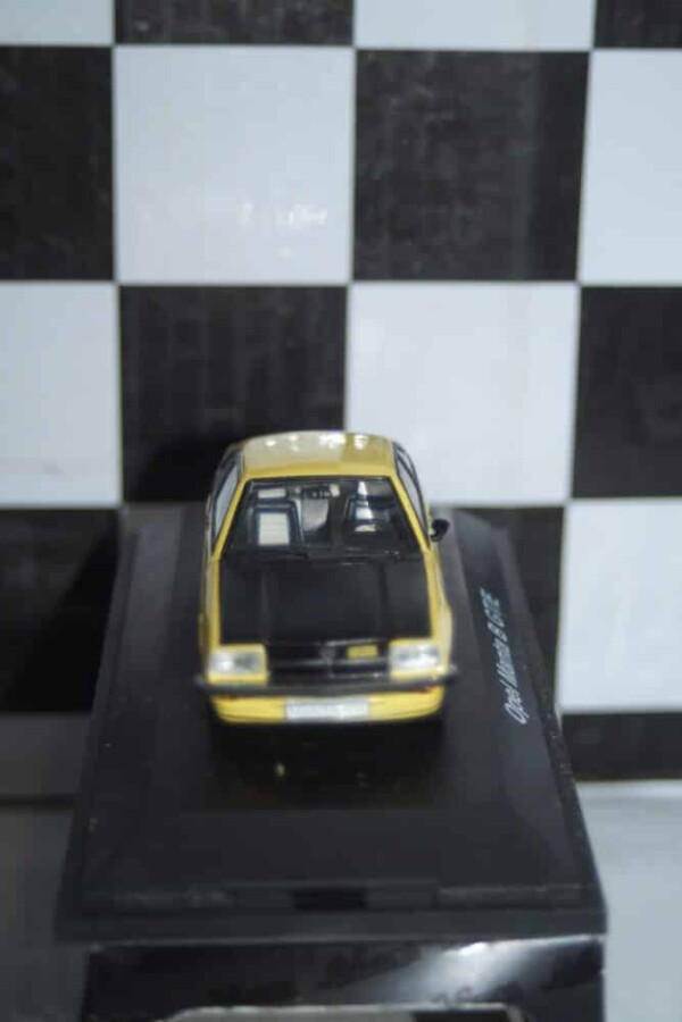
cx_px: 341
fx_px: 2344
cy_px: 511
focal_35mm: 82
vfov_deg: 24.6
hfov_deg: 16.6
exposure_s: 1/80
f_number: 5
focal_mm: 55
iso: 160
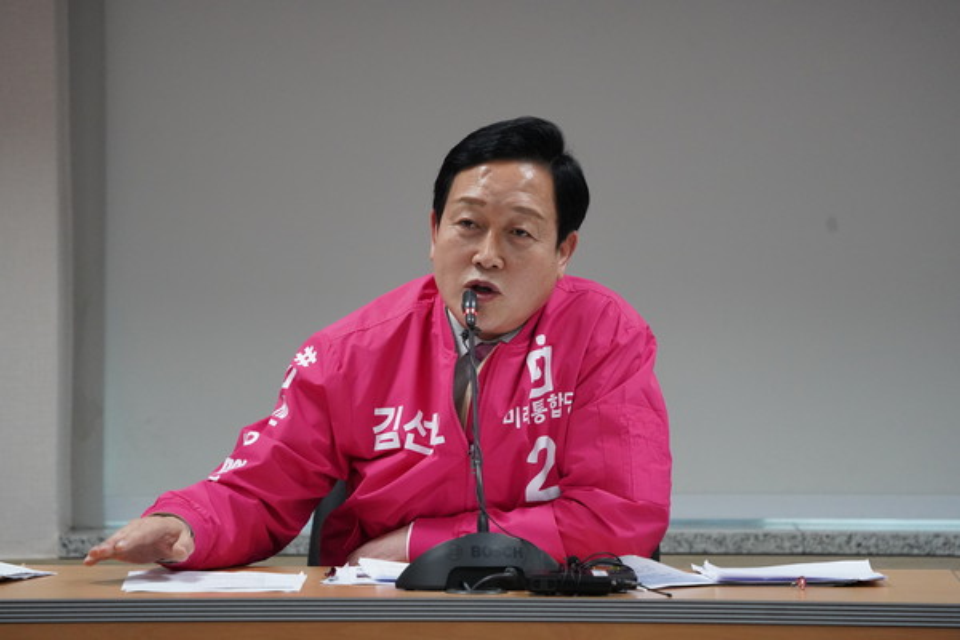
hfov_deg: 7.1
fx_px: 7759
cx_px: 480
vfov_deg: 4.7
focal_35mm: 291
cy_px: 320
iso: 8000
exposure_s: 1/320
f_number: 5.6
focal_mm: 291
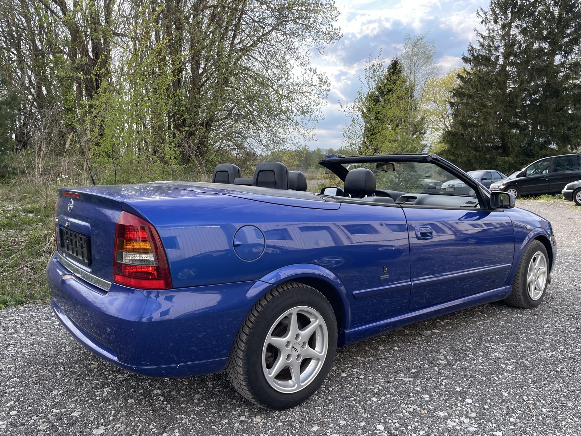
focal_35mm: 26
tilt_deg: -6.1
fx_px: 436
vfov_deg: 53.1
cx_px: 290
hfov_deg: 67.3
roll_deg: -0.5
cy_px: 218
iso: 32
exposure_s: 1/1195
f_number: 1.6
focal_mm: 4.2
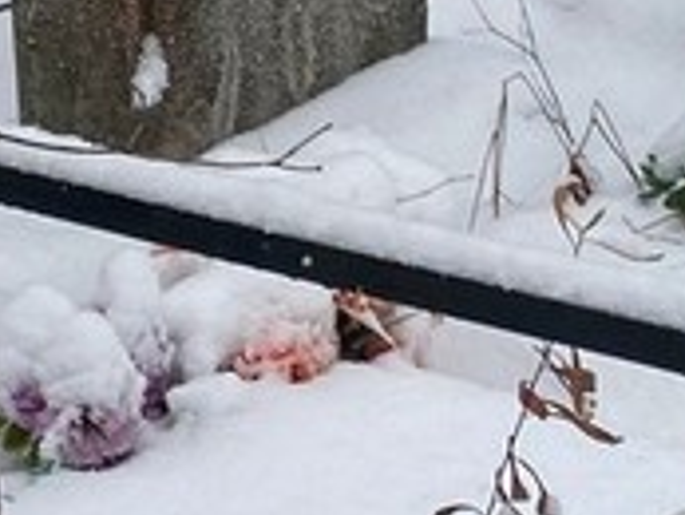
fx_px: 3050
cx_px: 491
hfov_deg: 12.8
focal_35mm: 154
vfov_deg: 9.6
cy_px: 115
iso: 32
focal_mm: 4.25
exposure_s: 1/415
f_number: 1.8
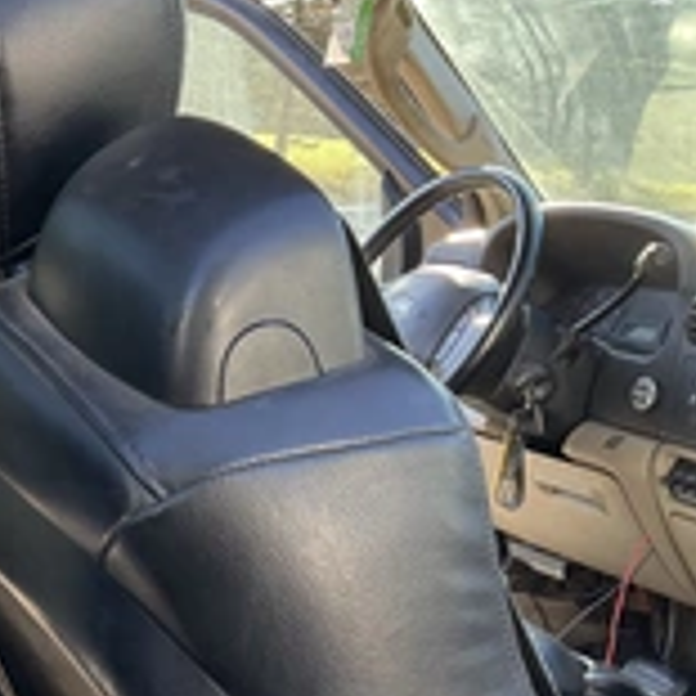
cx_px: -76
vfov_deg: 26.0
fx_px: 1501
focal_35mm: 66
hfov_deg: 24.3
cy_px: 436
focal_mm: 3
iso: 40
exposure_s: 1/122
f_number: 1.8
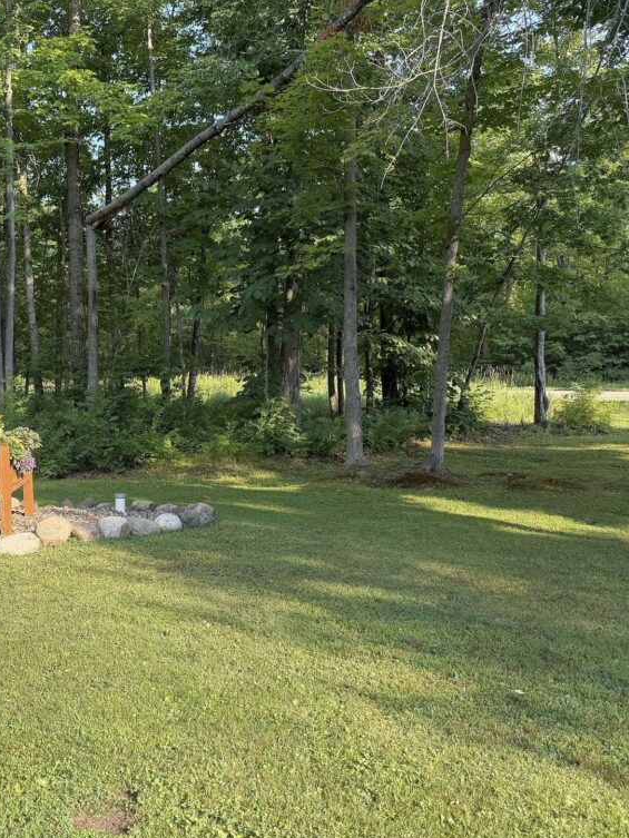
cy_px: 407
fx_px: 824
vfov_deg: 53.9
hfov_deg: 39.7
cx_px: 101
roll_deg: +0.4
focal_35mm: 34
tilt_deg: -2.2
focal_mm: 6.76
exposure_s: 1/831
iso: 80
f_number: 1.78
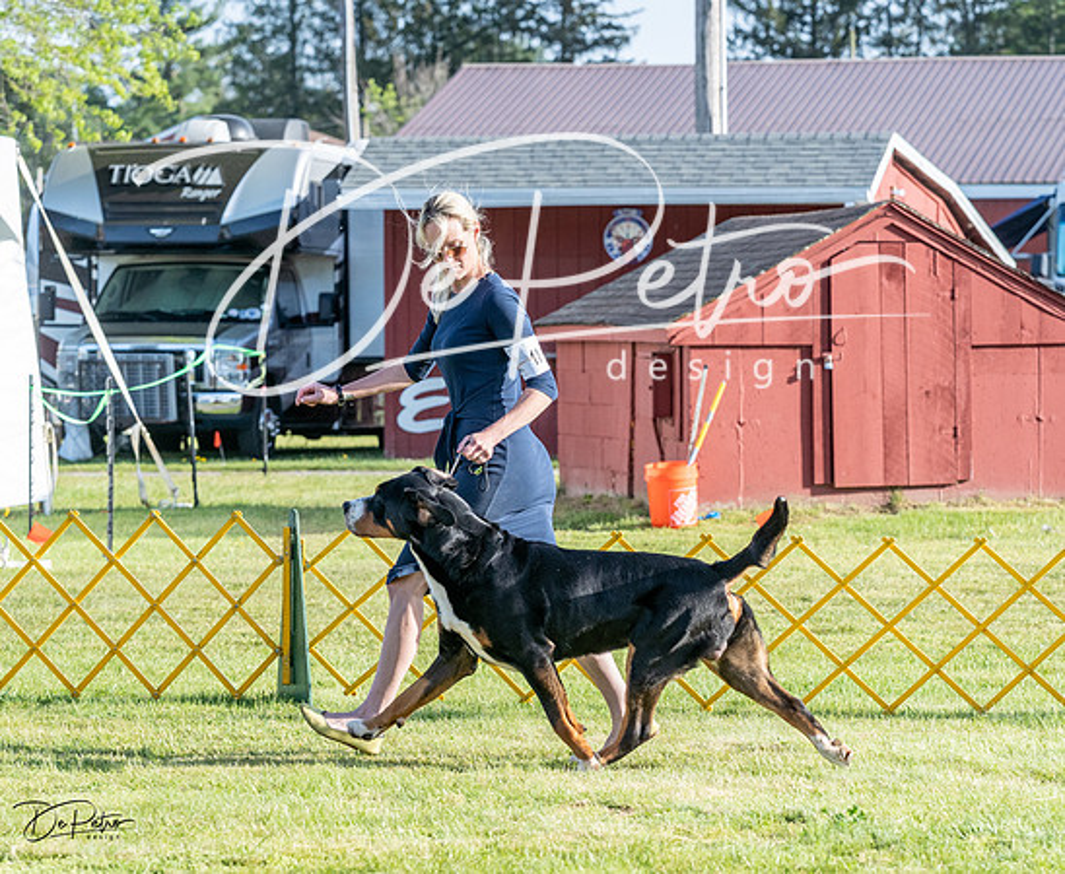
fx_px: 5003
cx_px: 548
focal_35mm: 157
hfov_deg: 12.1
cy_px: 474
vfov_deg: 10.0
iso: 800
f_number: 5.6
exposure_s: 1/1250
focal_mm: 117
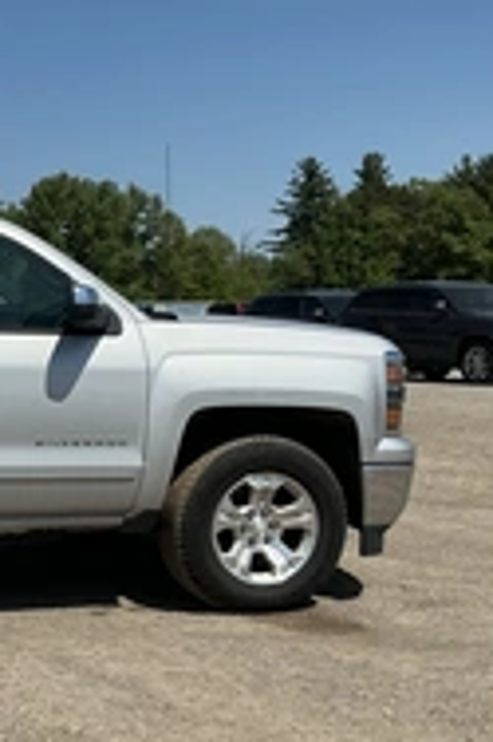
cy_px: 462
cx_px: -174
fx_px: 1276
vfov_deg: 32.3
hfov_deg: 19.8
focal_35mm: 62
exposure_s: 1/3322
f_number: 1.8
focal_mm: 3
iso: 25
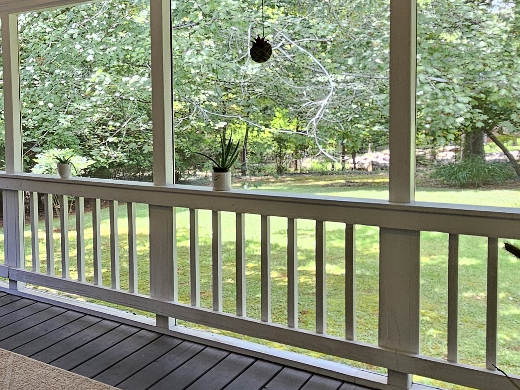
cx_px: 24
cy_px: 141
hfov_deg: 43.4
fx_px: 571
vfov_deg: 37.4
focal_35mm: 38
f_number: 2.2
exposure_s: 1/60
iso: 64
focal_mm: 2.2
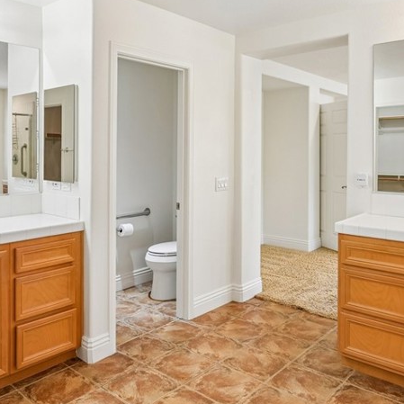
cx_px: 182
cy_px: 151
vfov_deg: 52.0
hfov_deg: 52.4
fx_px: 409
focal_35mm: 31
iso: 320
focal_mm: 16
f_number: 8
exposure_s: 1/15
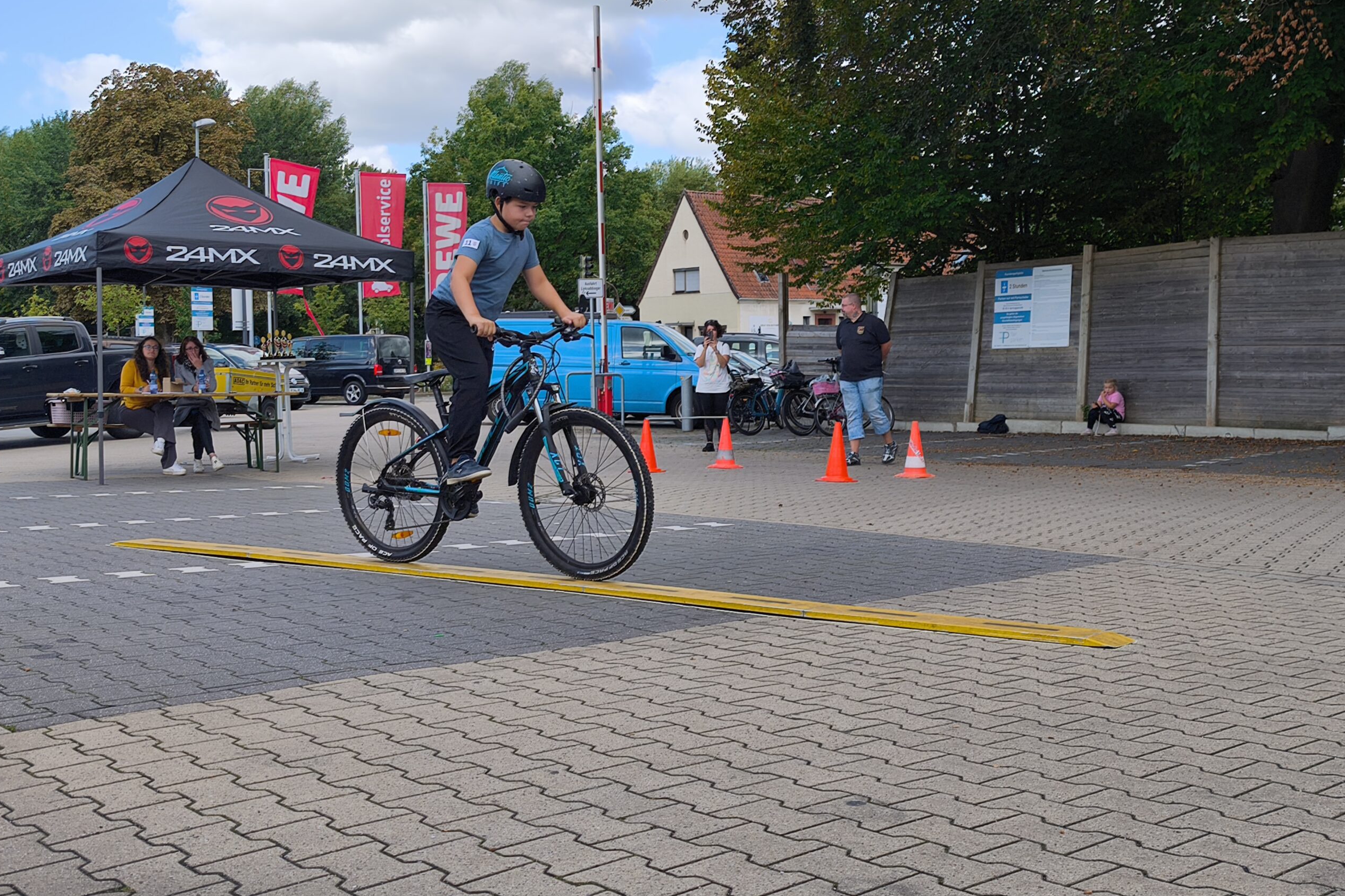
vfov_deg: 33.4
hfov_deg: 48.5
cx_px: 676
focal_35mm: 40
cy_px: 407
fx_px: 1494
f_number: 1.6
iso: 50
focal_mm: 6.57
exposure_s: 1/1665
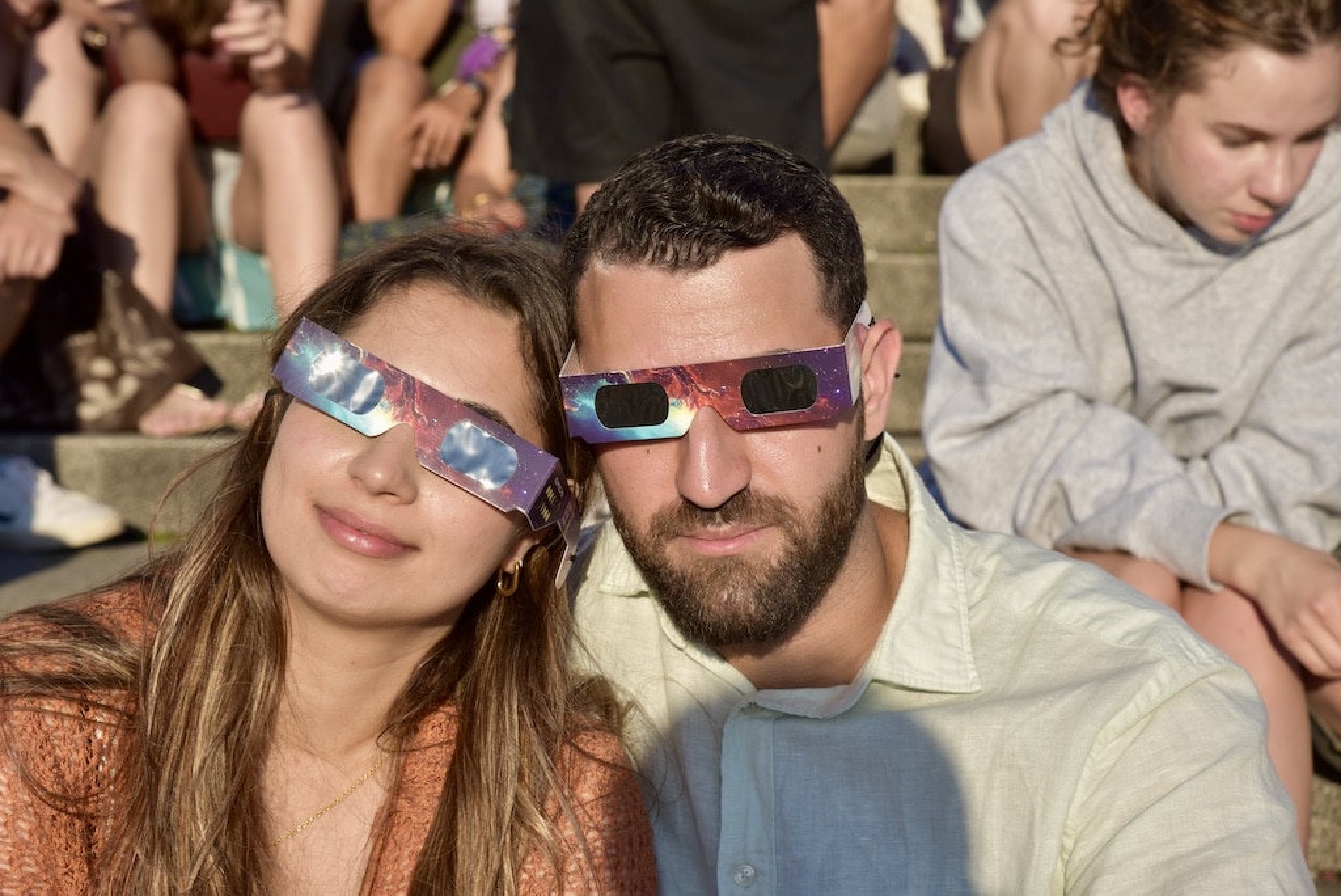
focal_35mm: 95
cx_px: 670
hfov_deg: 21.4
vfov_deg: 14.4
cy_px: 448
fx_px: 3541
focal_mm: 95
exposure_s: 1/500
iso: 400
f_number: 11
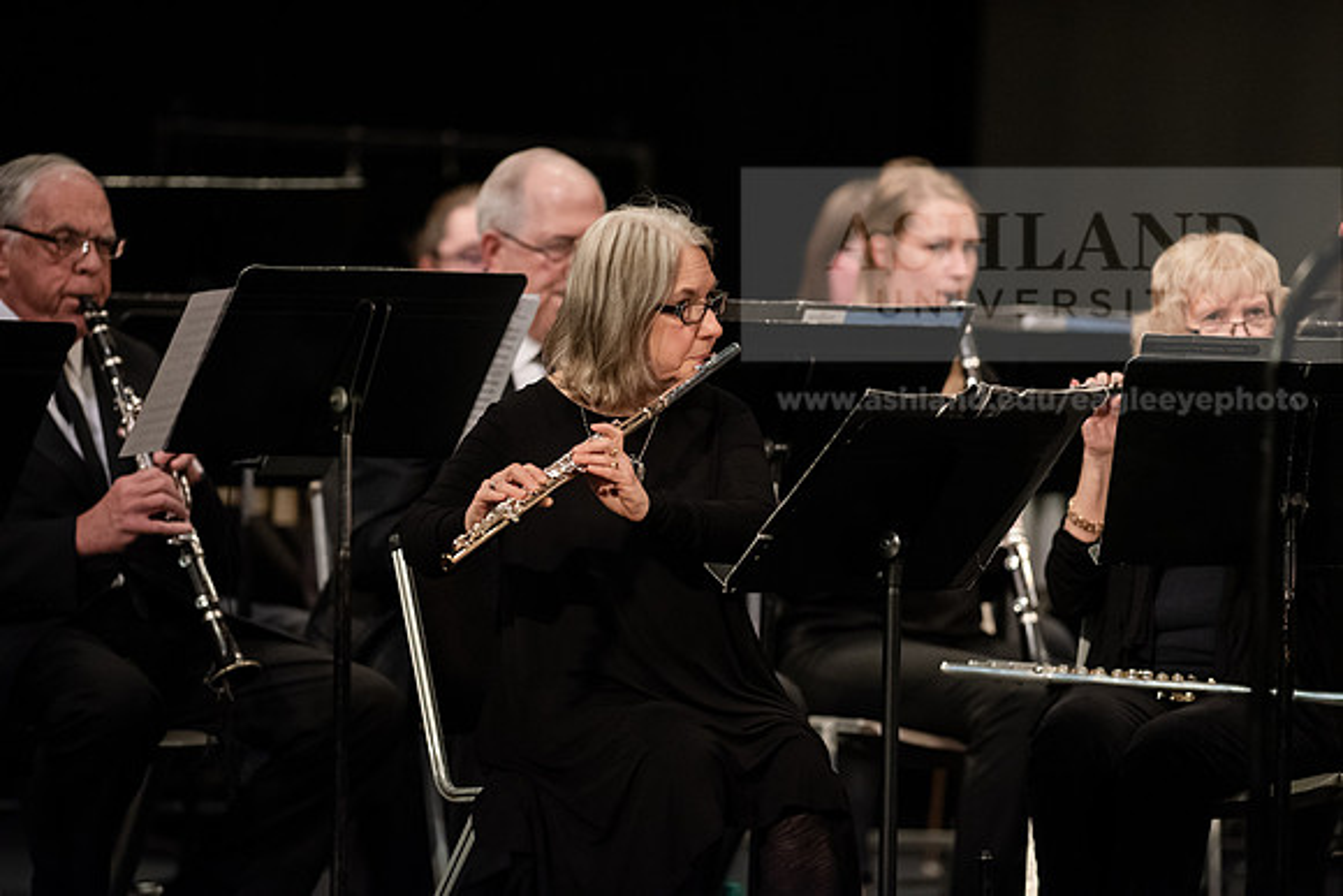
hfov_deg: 6.9
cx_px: 672
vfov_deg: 4.6
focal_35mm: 300
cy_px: 448
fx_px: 11194
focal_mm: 300
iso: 4000
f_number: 3.2
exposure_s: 1/320
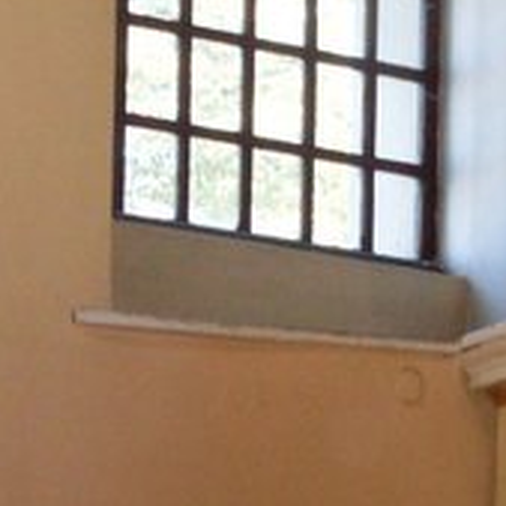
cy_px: 717
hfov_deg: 5.6
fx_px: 5160
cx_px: 722
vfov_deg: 5.6
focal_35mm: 312
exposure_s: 1/60
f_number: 4.4
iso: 240
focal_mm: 15.3
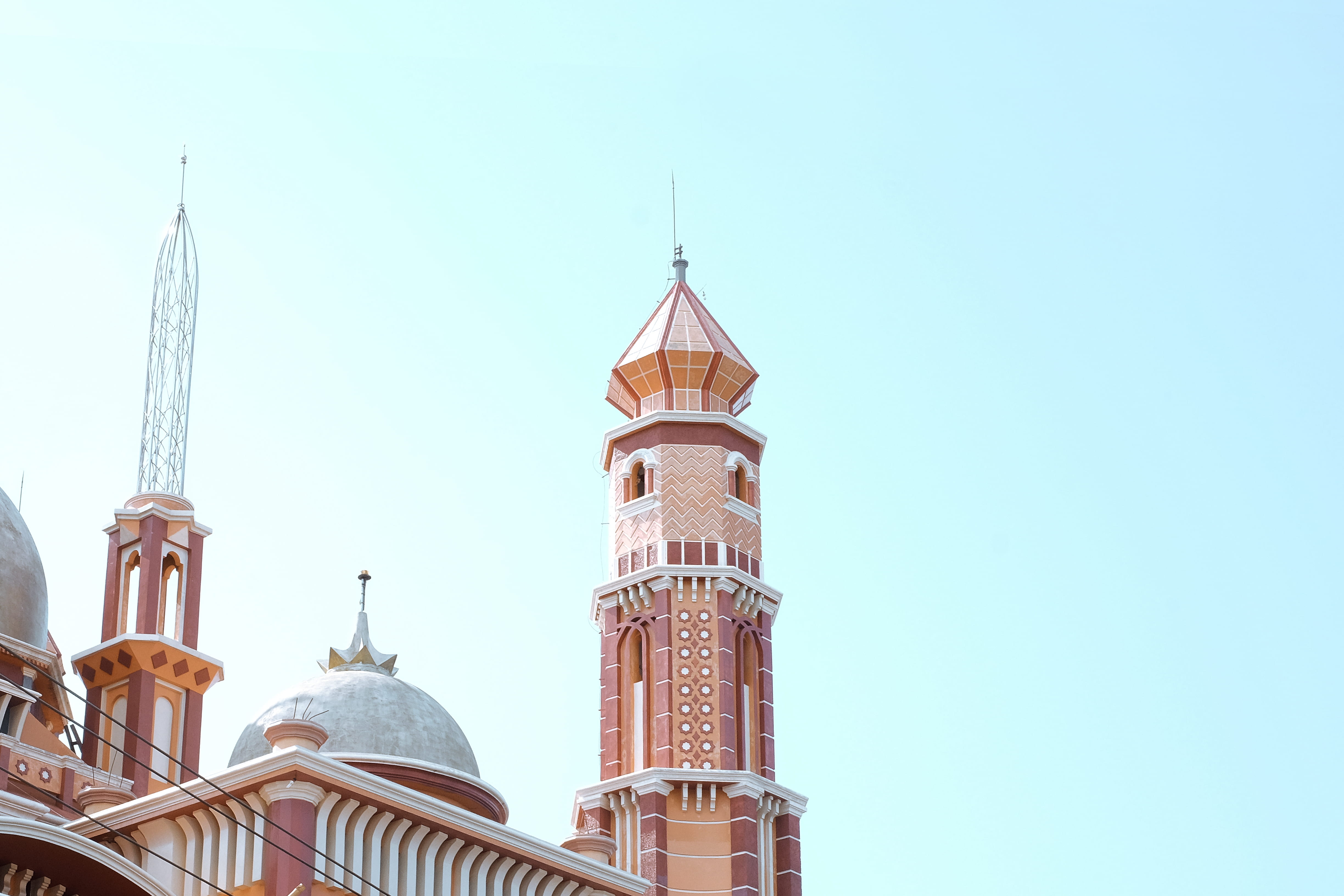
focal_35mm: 53
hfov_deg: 37.5
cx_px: 672
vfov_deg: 25.5
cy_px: 448
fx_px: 1979
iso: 1000
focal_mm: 35
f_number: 16
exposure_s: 1/180
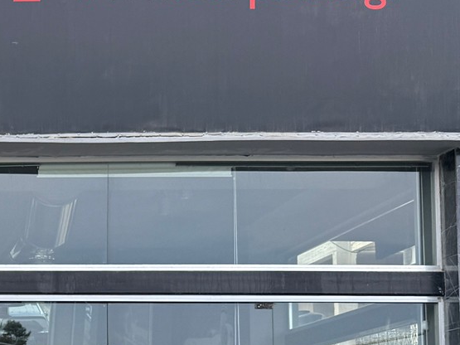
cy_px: 368
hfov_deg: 20.7
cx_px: -190
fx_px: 1103
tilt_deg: +5.0
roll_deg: -1.1
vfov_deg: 17.2
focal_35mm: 83
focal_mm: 6.76
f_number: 1.78
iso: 80
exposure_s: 1/1032
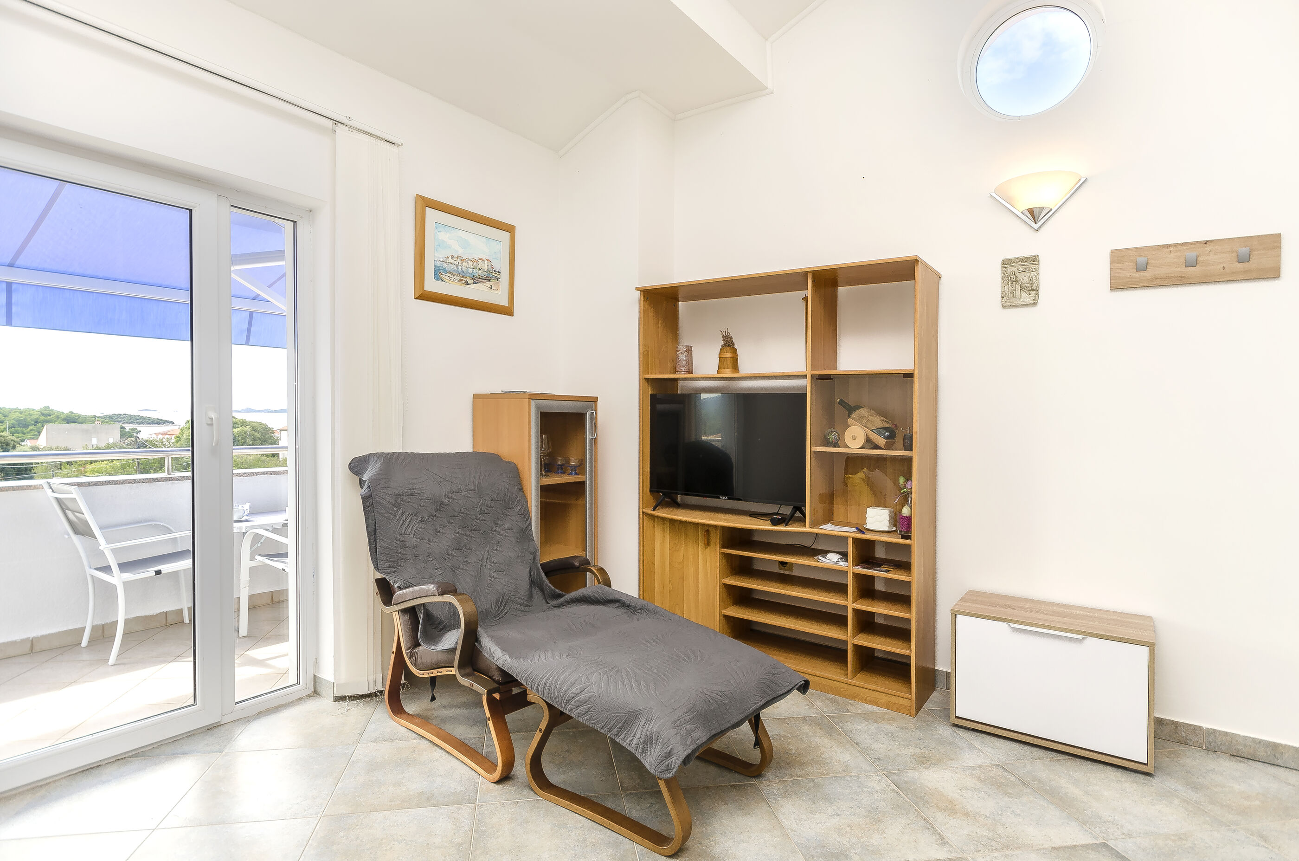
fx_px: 702
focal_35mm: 20
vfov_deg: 63.0
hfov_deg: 85.5
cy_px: 430
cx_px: 650
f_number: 7.1
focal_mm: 13
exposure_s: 1/60
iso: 100
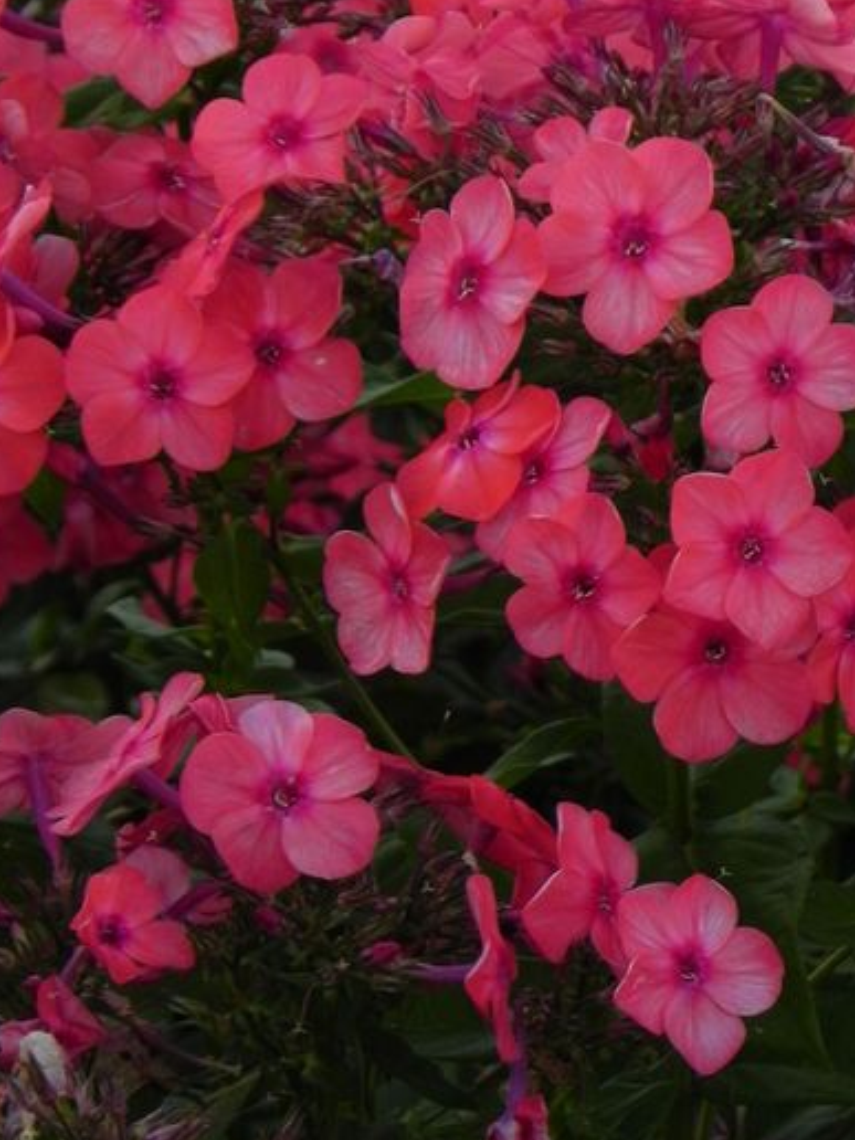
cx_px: 612
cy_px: 559
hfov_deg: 3.3
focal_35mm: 451
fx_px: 14853
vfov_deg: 4.4
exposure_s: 1/30
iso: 160
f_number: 5
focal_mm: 51.8
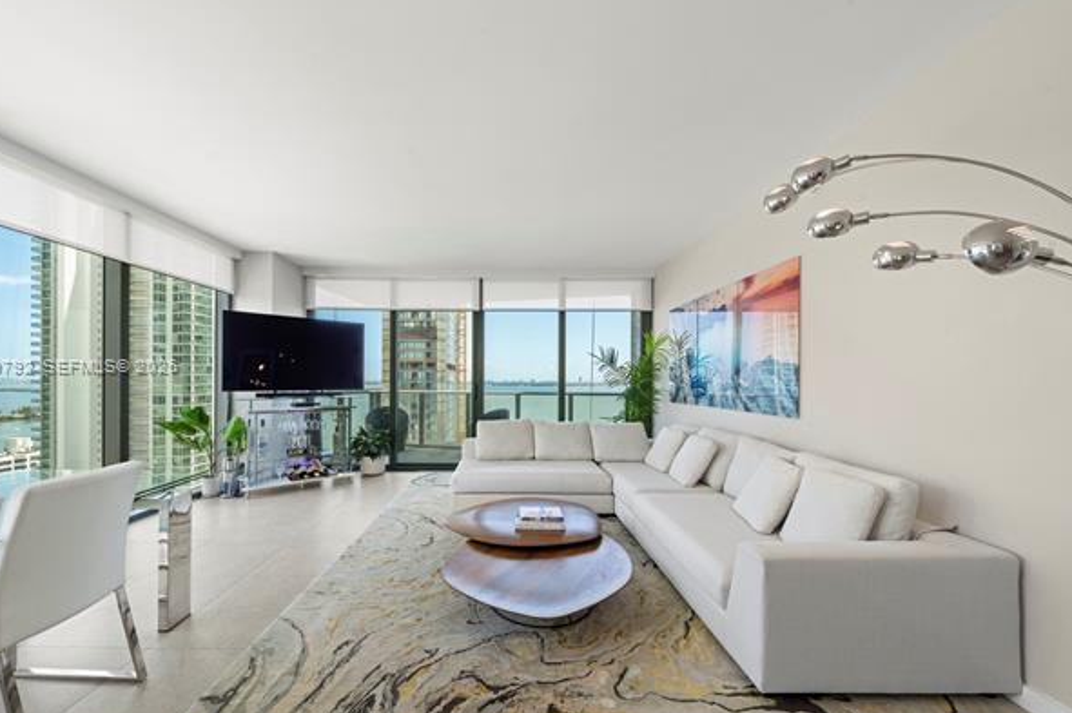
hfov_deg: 108.3
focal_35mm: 13
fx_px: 387
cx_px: 510
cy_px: 366
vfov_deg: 85.3
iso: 800
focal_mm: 12
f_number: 11
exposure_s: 1/40
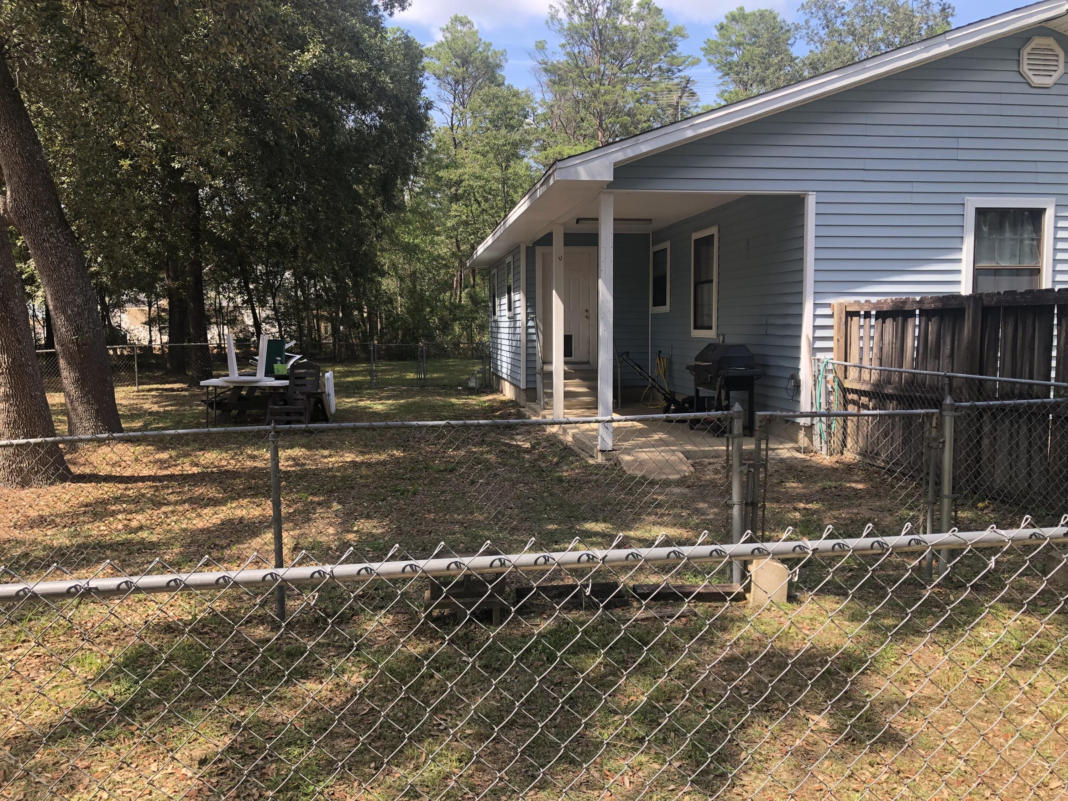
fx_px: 864
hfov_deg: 63.4
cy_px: 400
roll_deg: +0.7
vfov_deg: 49.7
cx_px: 534
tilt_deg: -7.4
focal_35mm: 28
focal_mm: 3.99
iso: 20
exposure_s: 1/414
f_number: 1.8
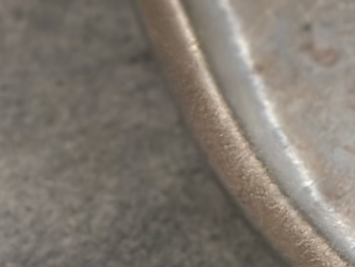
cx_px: 1240
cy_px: -280
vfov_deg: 4.0
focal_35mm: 366
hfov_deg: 5.0
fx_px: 3754
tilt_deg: -53.5
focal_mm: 6.86
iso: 125
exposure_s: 1/65
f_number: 1.78
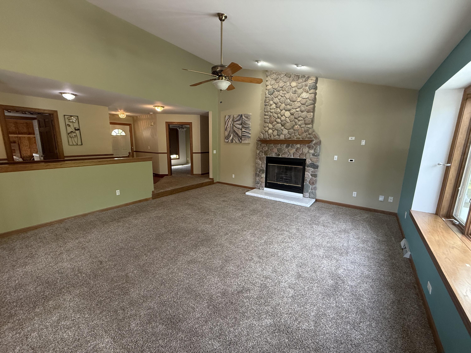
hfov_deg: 102.1
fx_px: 190
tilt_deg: -10.1
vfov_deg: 85.7
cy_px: 176
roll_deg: -1.0
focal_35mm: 14
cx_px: 236
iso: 250
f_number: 2.2
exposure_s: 1/120
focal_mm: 2.22
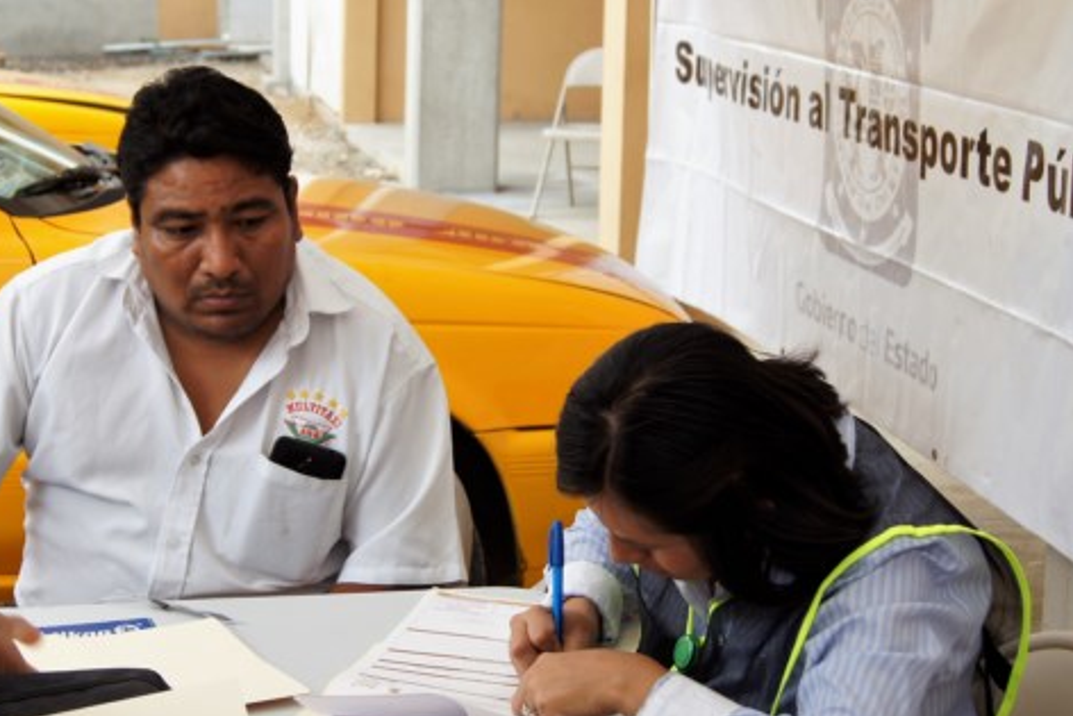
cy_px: 306
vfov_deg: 20.4
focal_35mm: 67
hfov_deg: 30.2
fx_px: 1987
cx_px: 593
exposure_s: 1/80
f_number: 5.6
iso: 100
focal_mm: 35
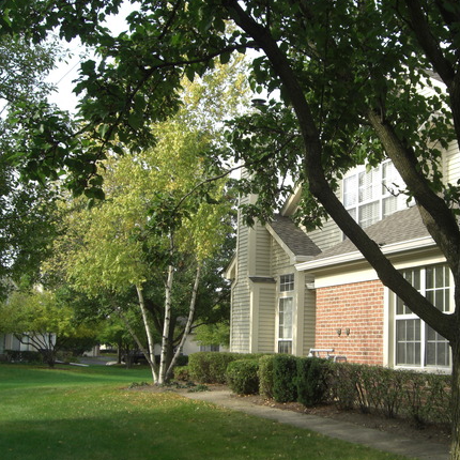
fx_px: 752
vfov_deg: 34.0
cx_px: 317
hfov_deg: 33.6
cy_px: 251
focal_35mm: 50
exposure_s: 1/250
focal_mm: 7.9
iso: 80
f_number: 4
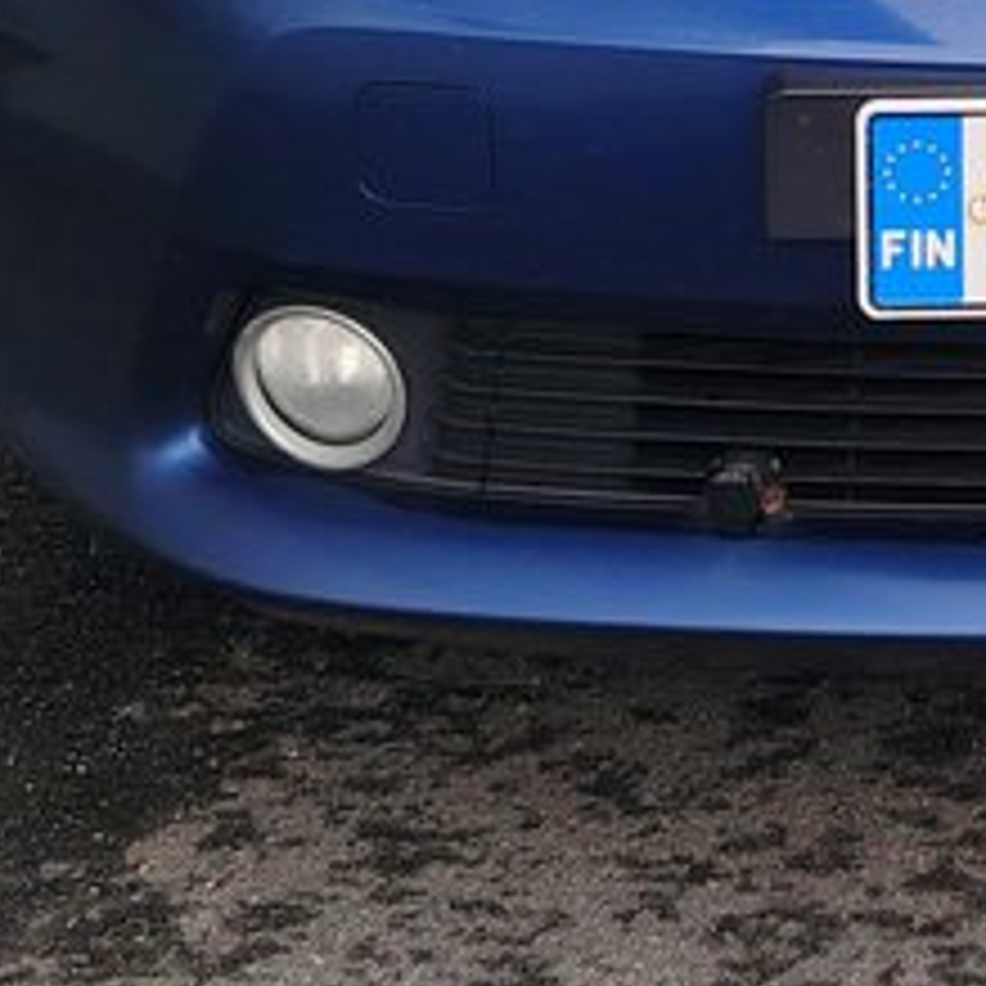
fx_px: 3738
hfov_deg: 14.2
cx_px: 1405
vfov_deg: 14.2
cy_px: -414
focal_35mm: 116
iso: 100
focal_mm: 5.25
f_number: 1.75
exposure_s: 1/393
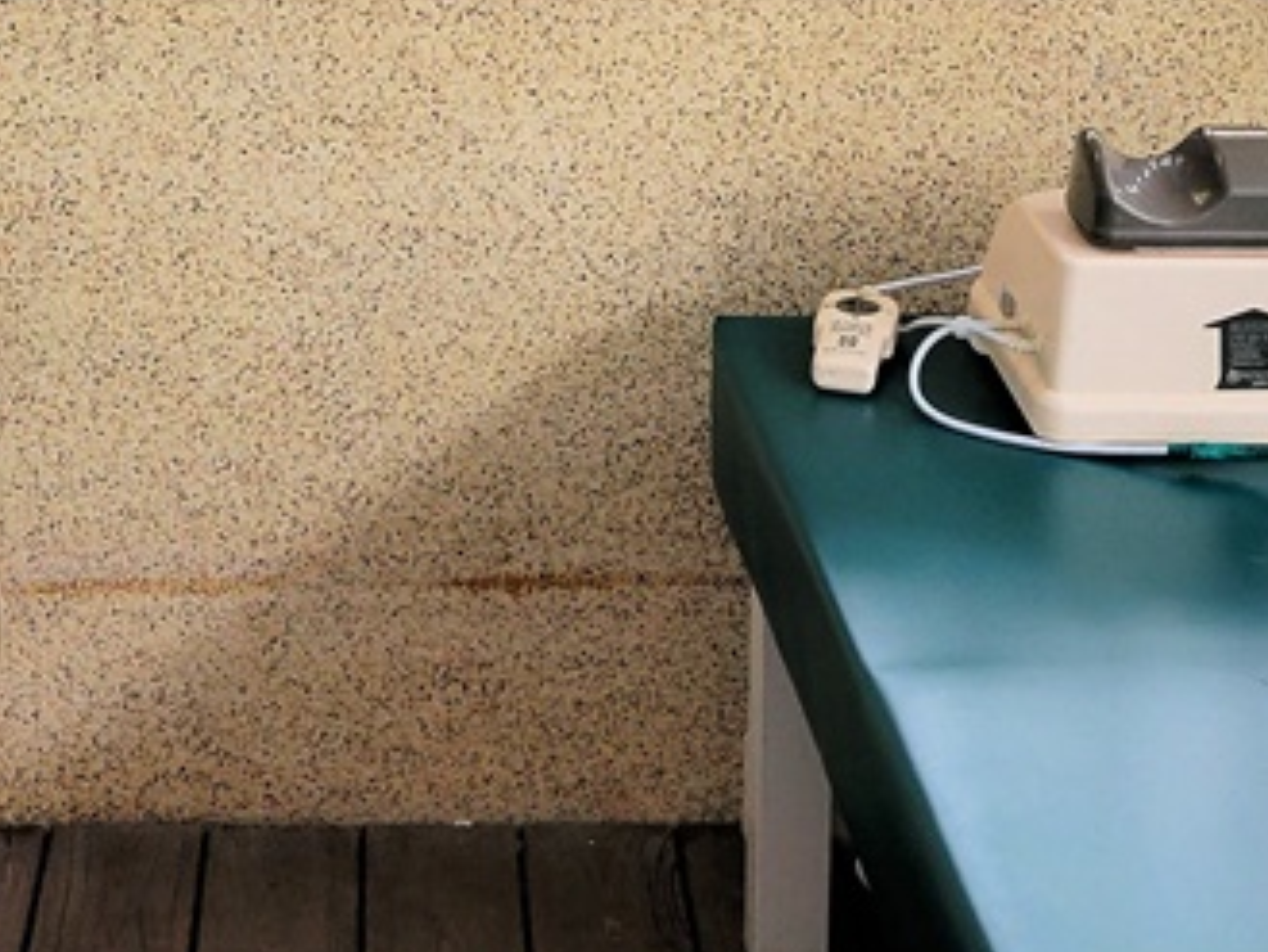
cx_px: 308
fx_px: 2895
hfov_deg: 24.4
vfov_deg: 17.0
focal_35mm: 79
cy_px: -447
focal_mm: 5.4
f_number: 1.8
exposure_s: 1/119
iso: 200
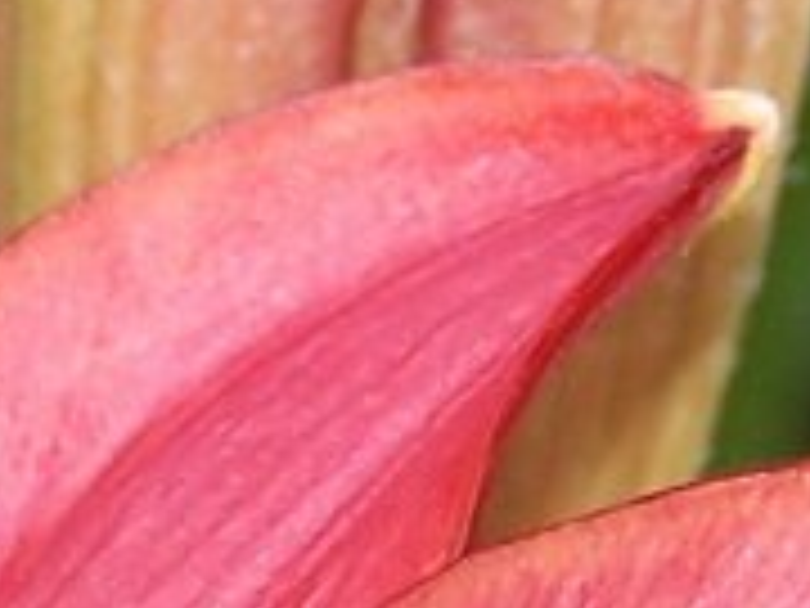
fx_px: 18205
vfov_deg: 1.9
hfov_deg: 2.5
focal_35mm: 778
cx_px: -572
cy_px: 914
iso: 80
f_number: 3.2
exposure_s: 1/100
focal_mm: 19.4
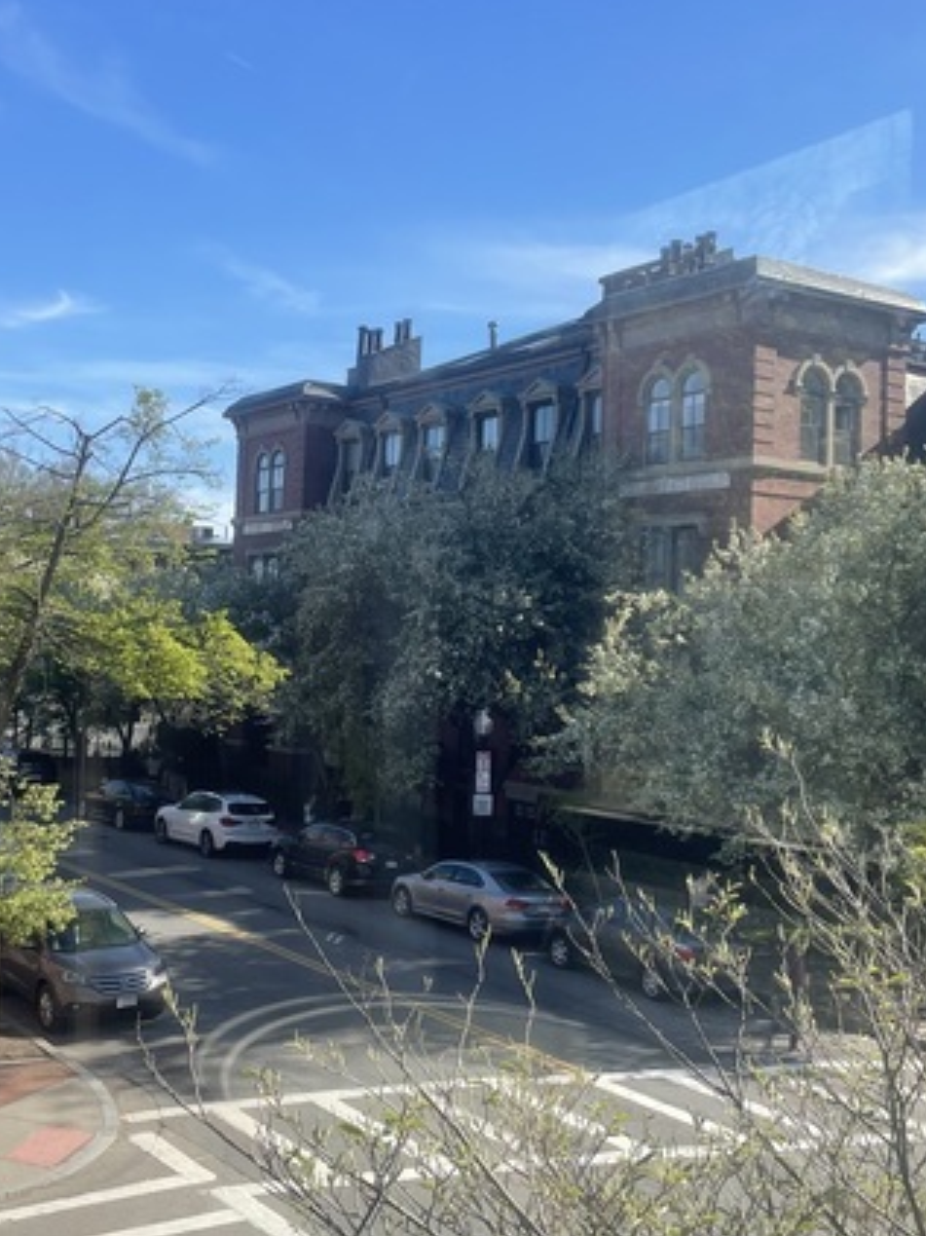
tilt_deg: +4.6
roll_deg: -2.7
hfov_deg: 35.1
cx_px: 403
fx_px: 1463
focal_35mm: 41
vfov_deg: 45.7
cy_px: 539
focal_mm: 4.2
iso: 32
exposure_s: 1/1855
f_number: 1.6
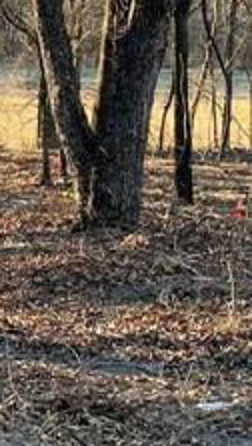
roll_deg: +1.4
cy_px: 26
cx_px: -426
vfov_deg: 16.2
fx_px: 1539
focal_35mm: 130
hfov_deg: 8.3
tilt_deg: -1.3
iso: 32
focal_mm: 4.2
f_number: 1.6
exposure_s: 1/535
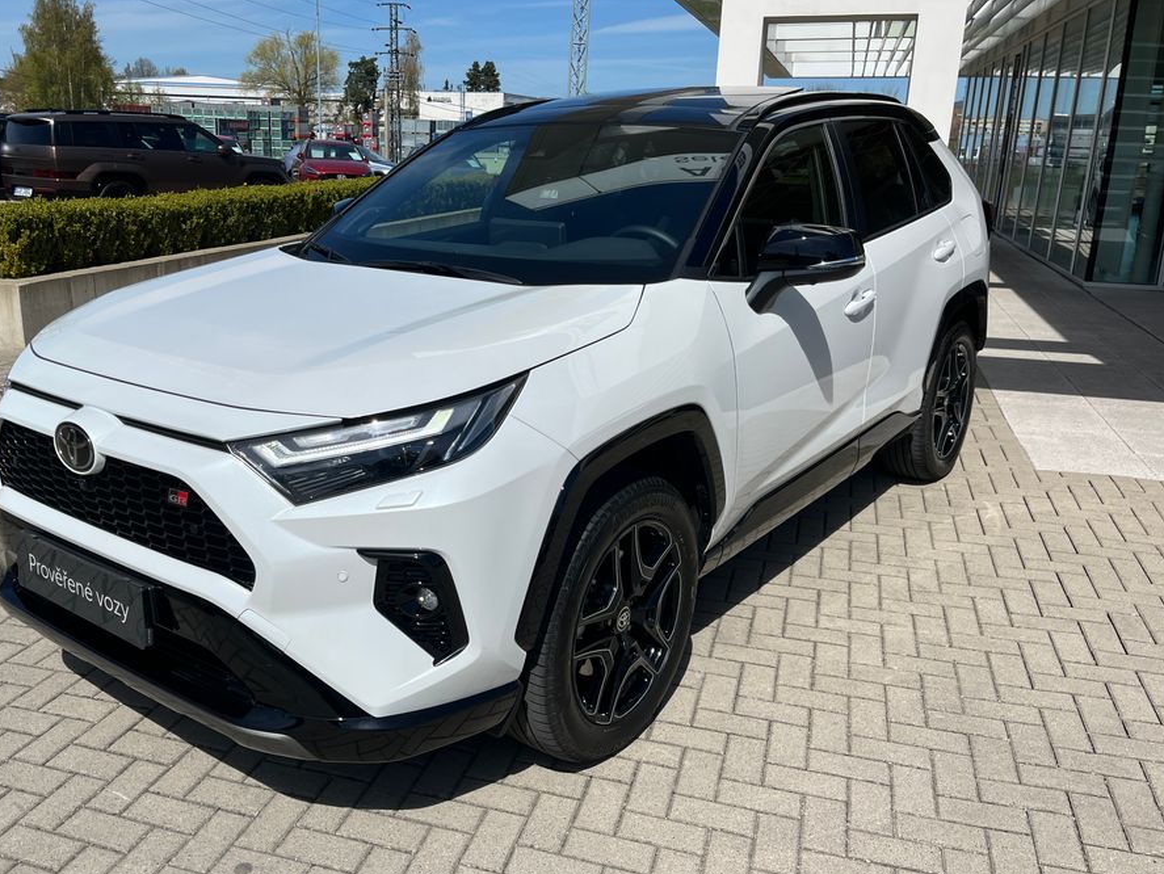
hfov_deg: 59.7
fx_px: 1009
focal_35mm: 30
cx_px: 495
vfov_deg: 46.8
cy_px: 429
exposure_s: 1/7353
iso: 50
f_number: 1.6
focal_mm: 5.1
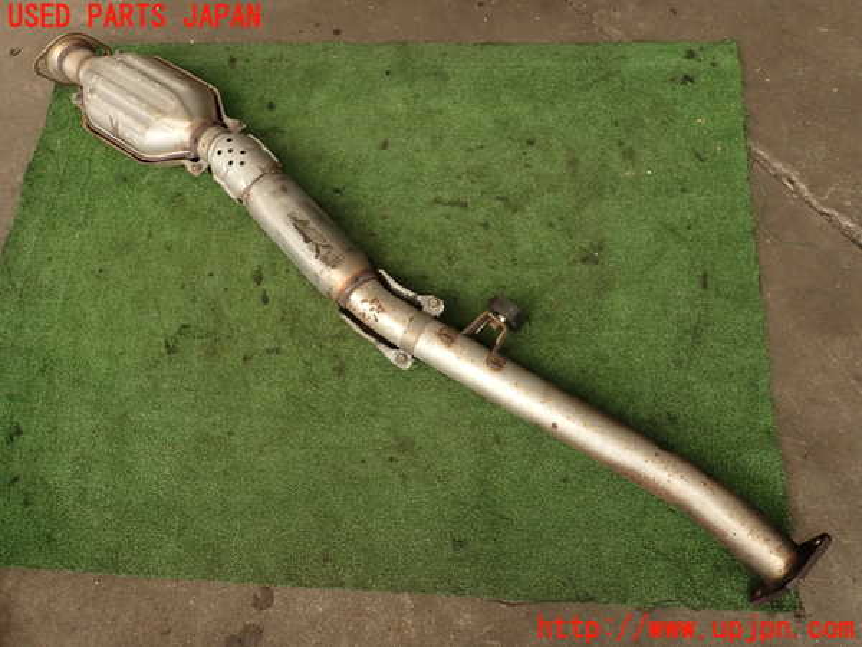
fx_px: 623
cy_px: 324
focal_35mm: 25
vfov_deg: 54.9
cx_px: 431
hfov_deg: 69.4
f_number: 2.8
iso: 100
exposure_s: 1/320
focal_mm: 4.5
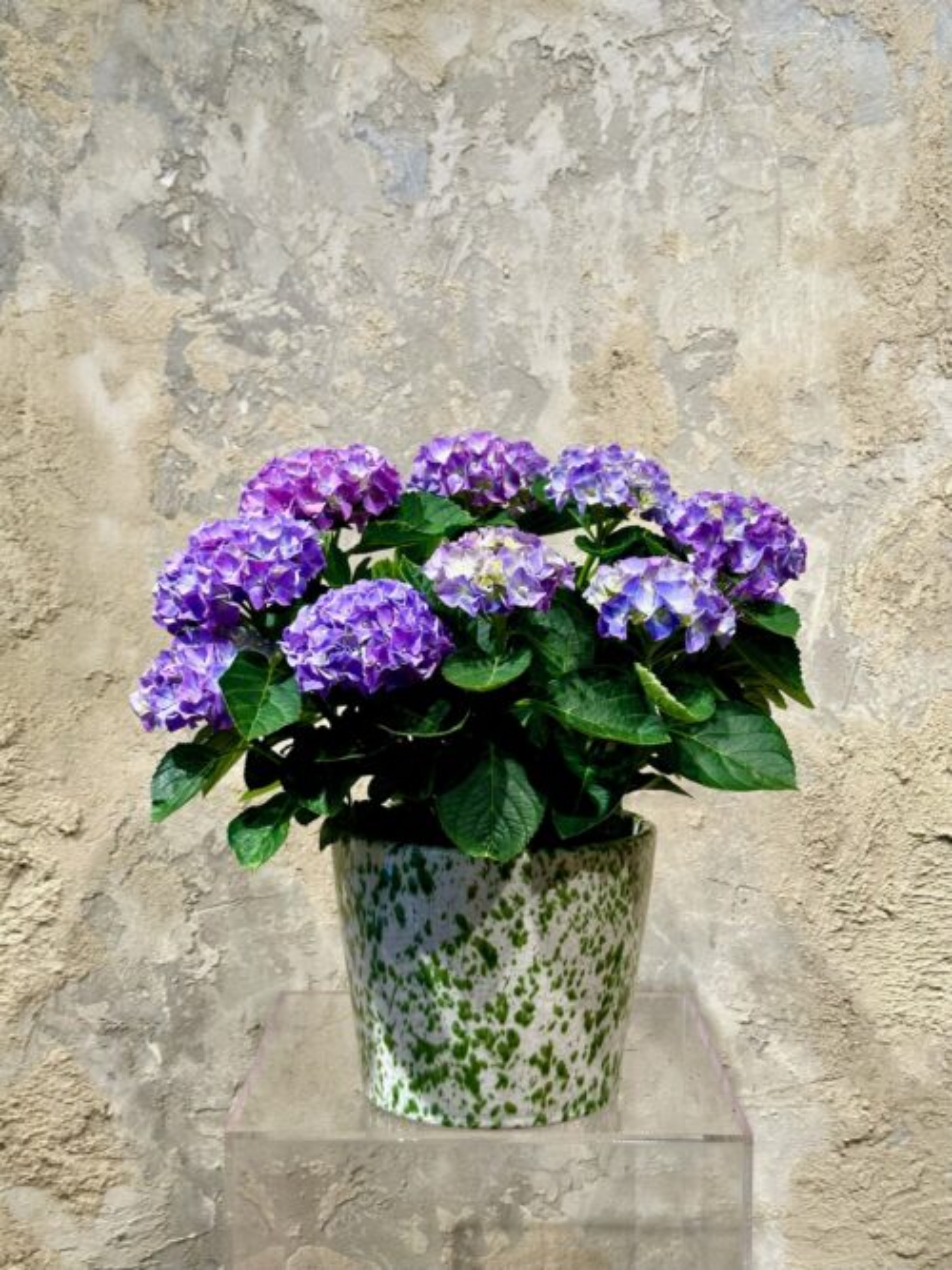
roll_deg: -0.7
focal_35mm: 48
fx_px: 1761
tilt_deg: -2.0
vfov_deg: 39.7
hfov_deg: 30.3
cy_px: 635
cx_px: 476
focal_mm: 6.86
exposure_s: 1/100
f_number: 1.78
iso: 100
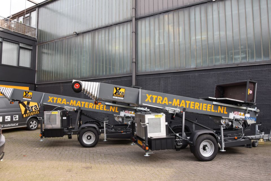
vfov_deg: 48.0
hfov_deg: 67.4
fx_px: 203
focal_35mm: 27
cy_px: 90
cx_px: 136
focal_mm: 18
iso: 400
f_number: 6.3
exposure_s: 1/160
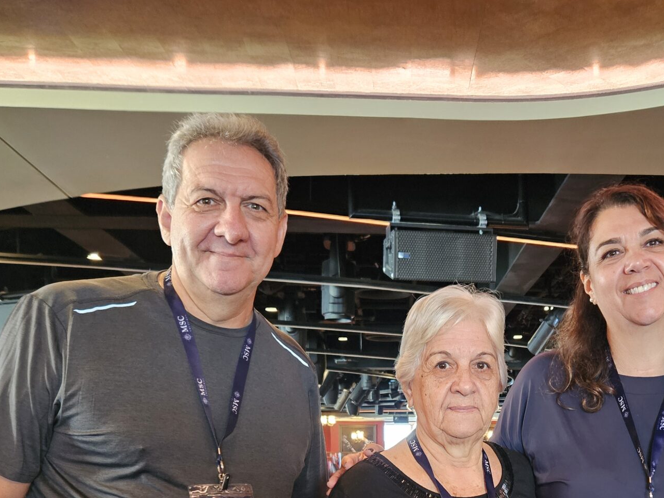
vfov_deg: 29.7
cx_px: 471
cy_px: 481
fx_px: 882
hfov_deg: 40.4
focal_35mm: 46
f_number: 1.8
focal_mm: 5.4
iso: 640
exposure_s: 1/31
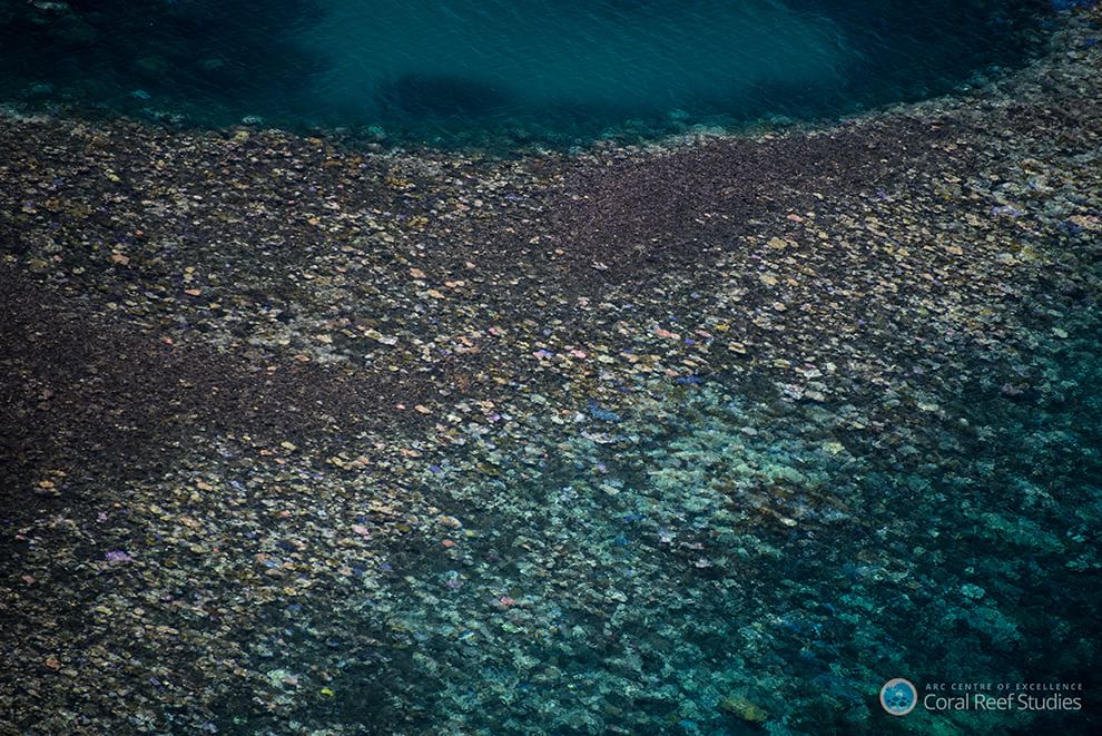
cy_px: 368
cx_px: 551
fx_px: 7350
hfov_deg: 8.6
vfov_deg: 5.7
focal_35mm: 240
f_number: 5.6
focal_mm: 240
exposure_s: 1/1250
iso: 640
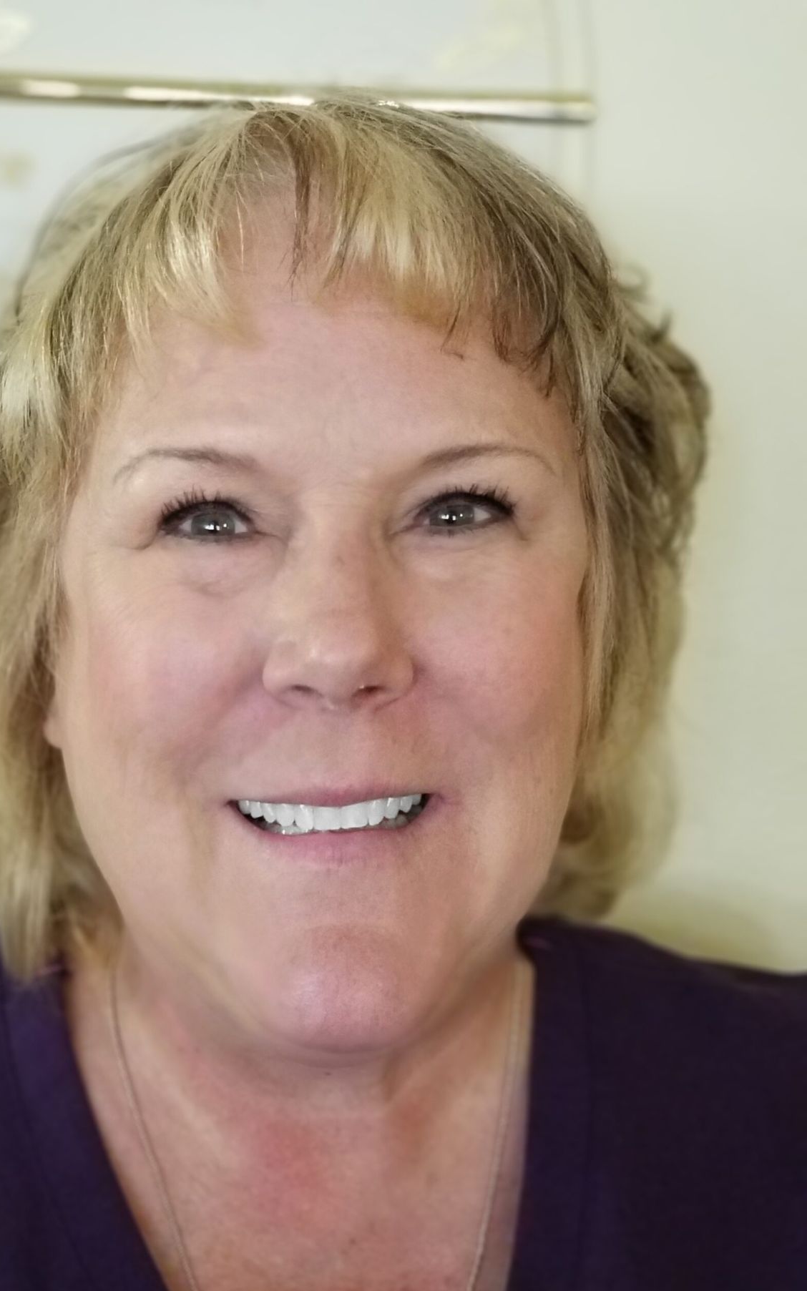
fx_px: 1971
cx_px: 316
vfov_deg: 36.3
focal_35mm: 56
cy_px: 654
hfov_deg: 23.1
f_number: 2.4
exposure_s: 1/30
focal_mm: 6
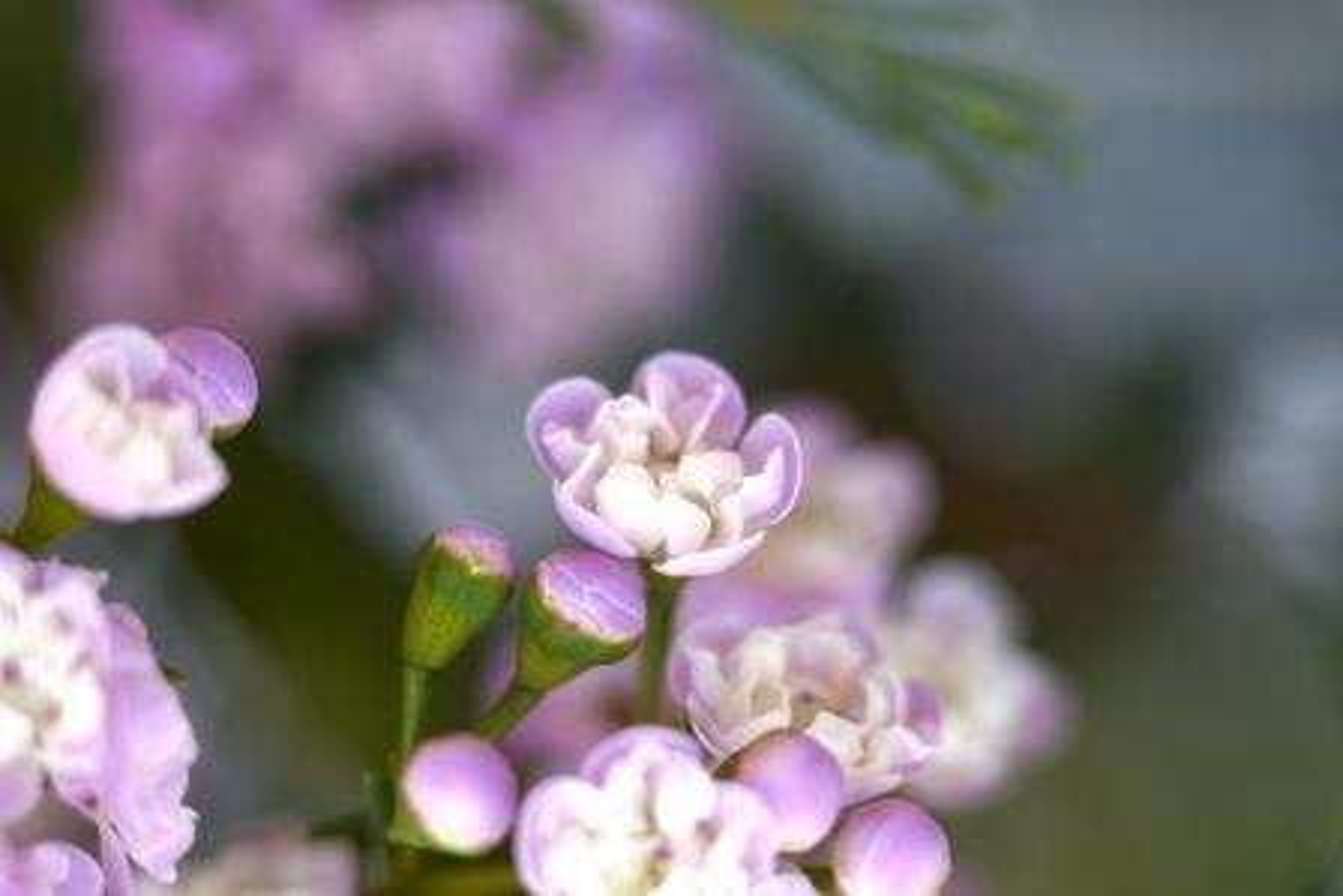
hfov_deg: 16.1
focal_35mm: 127
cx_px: 672
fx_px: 4739
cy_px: 448
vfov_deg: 10.8
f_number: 3.2
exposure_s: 1/125
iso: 100
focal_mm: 85
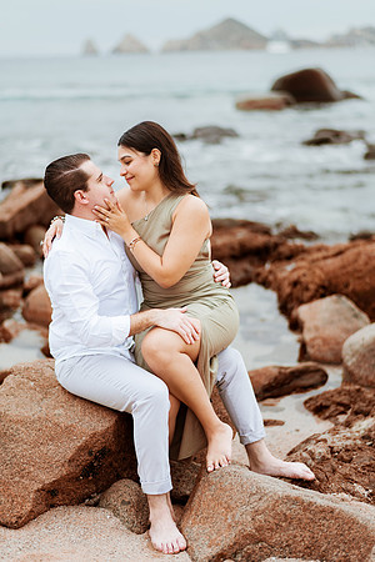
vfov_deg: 34.5
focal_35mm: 58
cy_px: 281
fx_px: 906
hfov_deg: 23.4
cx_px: 188
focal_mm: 58
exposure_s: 1/640
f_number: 1.4
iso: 125
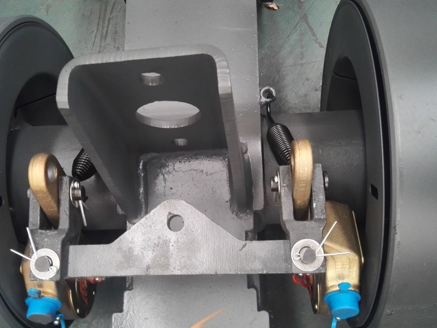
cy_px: 190
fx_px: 480
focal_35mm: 38
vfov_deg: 37.6
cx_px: 206
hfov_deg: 49.0
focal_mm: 3.8
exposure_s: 1/33.4
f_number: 2
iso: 320
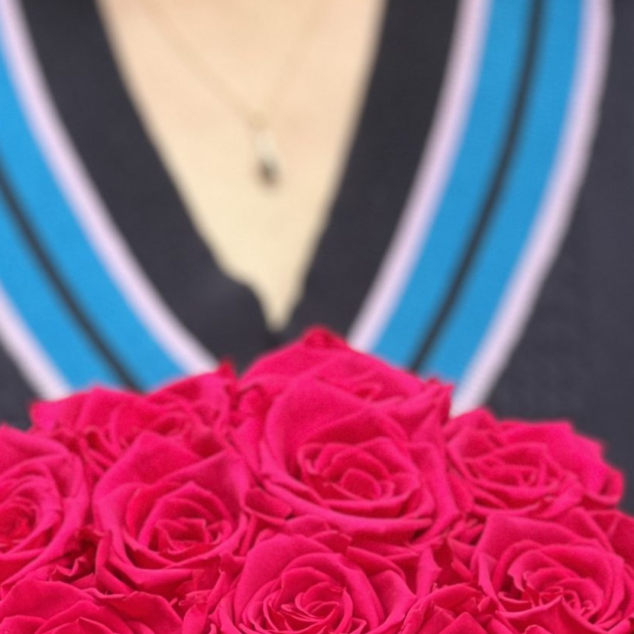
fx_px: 4351
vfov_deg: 8.3
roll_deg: +1.0
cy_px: 541
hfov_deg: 8.3
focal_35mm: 210
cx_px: 286
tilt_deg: -13.2
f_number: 2.8
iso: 50
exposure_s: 1/121
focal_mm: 9
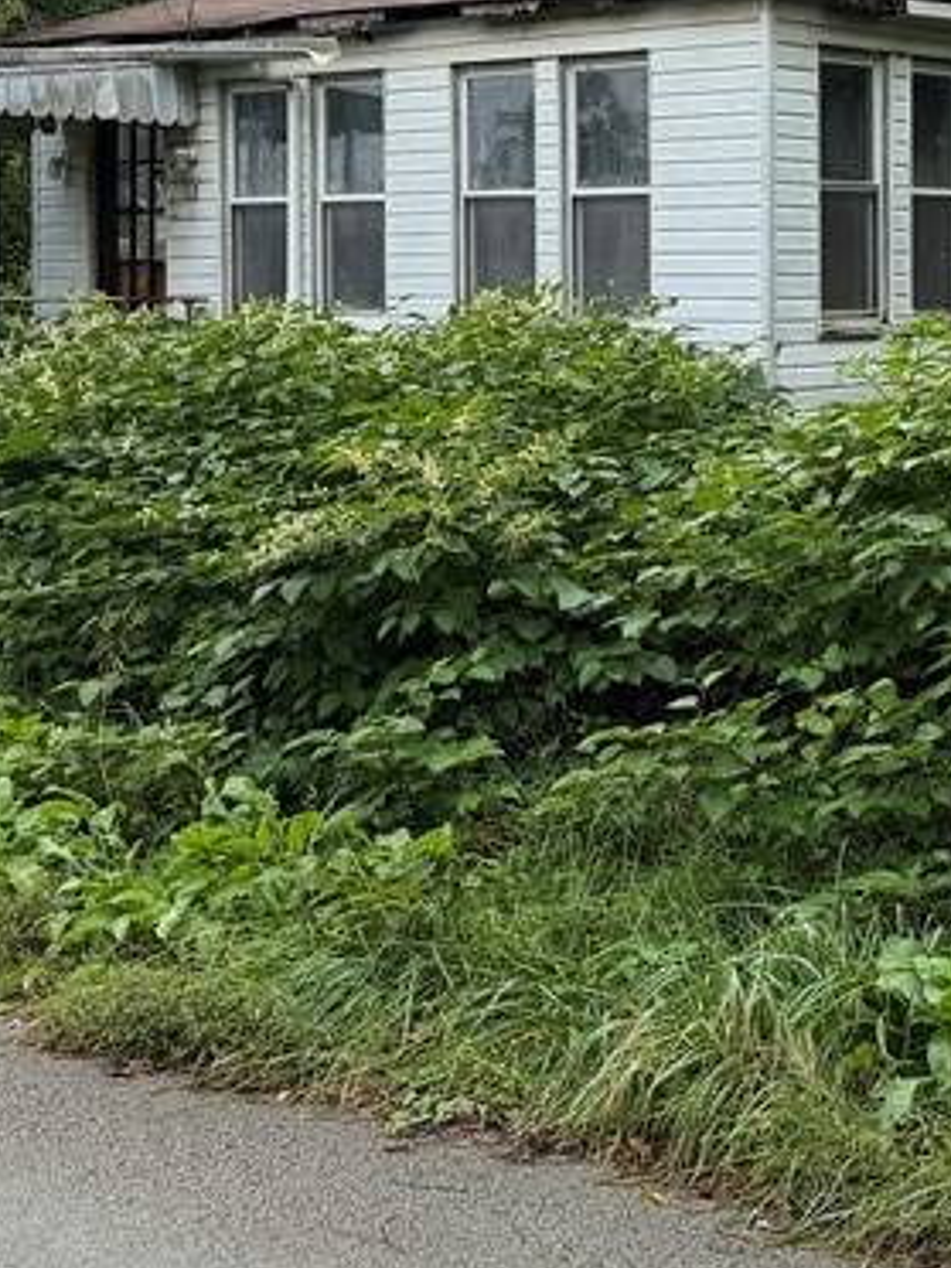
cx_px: 804
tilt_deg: -2.0
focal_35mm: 66
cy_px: 320
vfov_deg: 29.0
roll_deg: -1.1
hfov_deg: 21.9
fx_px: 2418
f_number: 1.78
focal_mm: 6.76
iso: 80
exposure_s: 1/1585
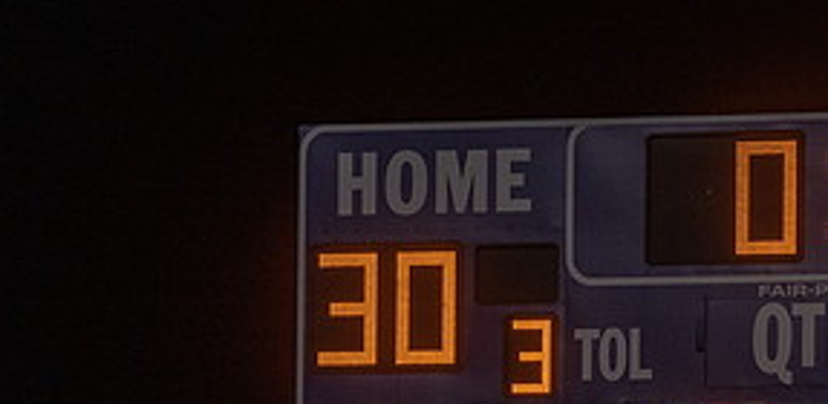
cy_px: 289
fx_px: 7665
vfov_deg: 3.0
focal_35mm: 360
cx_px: 914
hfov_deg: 6.2
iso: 4000
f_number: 2.8
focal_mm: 137
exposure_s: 1/1000
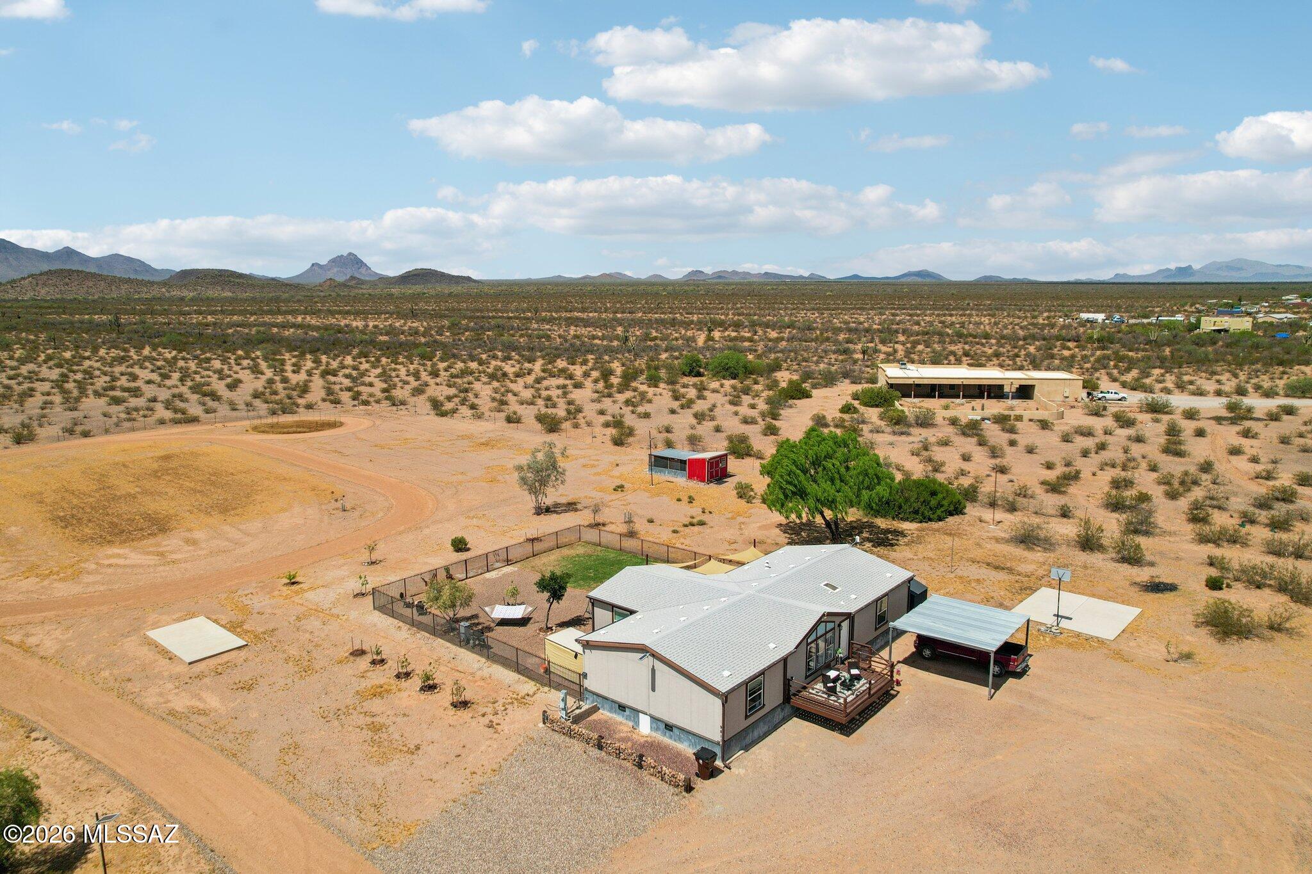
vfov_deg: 57.2
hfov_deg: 78.6
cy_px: 437
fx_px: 802
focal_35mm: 22
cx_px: 656
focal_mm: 8.4
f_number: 2.8
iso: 100
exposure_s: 1/640
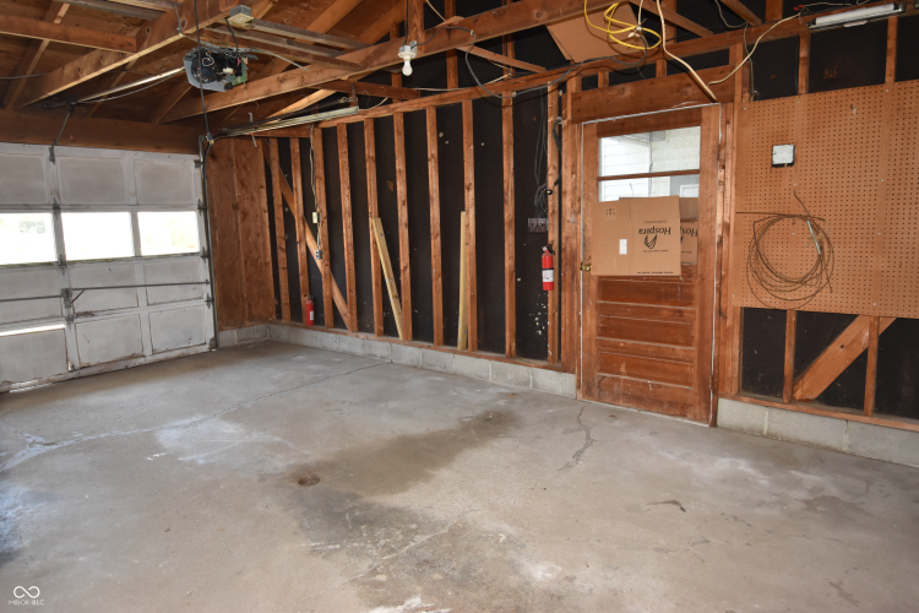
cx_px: 460
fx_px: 574
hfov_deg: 77.3
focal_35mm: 22
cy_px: 306
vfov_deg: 56.1
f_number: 4.2
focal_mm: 15
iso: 800
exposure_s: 1/80
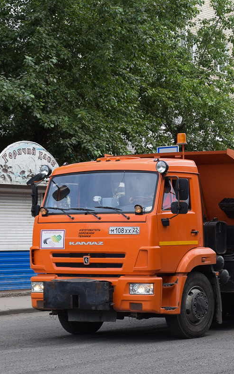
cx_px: 280
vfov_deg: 23.6
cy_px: 188
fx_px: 898
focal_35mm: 88
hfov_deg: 14.4
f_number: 8
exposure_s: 1/250
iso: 400
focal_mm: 38
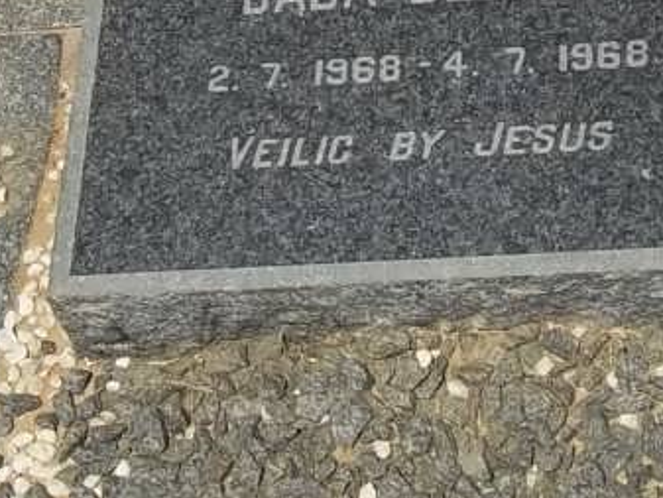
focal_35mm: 114
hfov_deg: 17.2
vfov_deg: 13.0
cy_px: 142
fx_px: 2184
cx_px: 431
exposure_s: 1/800
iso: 80
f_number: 5.5
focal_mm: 5.7
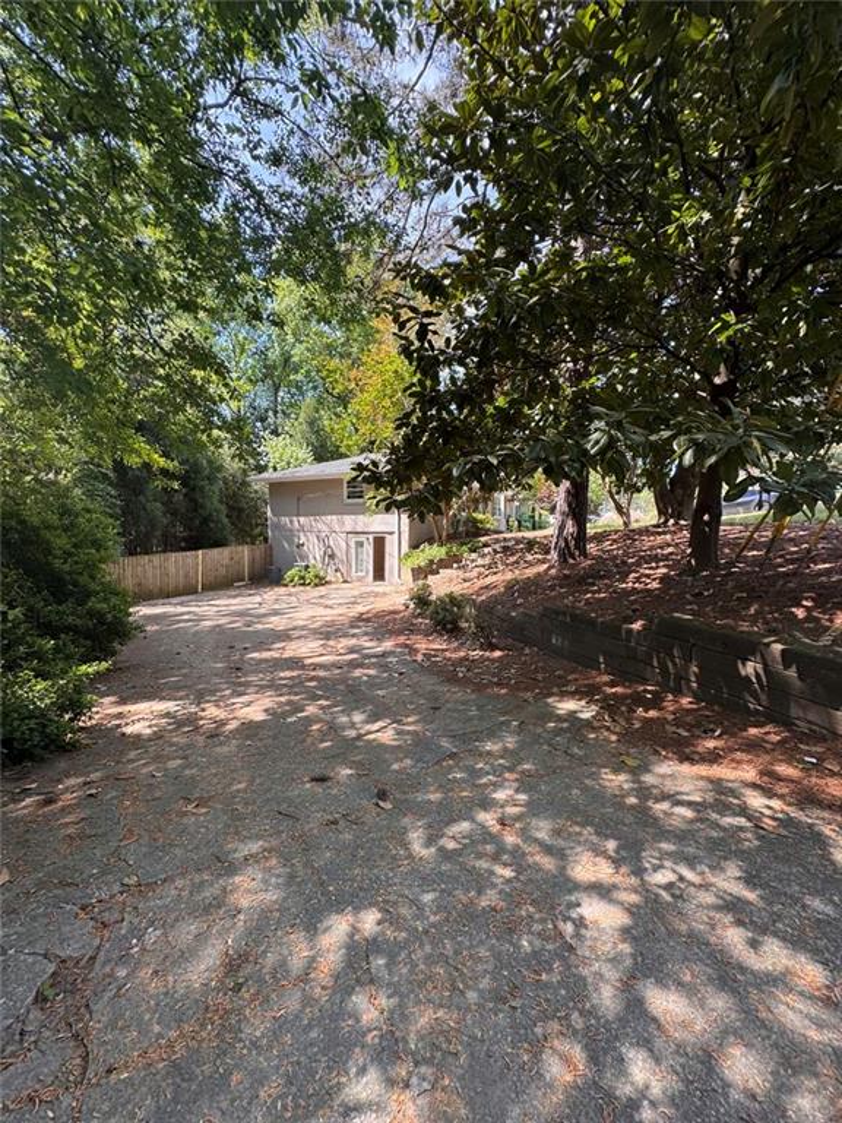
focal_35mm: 14
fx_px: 454
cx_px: 421
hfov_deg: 85.7
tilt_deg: -3.1
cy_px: 562
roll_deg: -0.5
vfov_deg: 102.1
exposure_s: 1/249
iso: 40
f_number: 2.2
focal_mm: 2.22
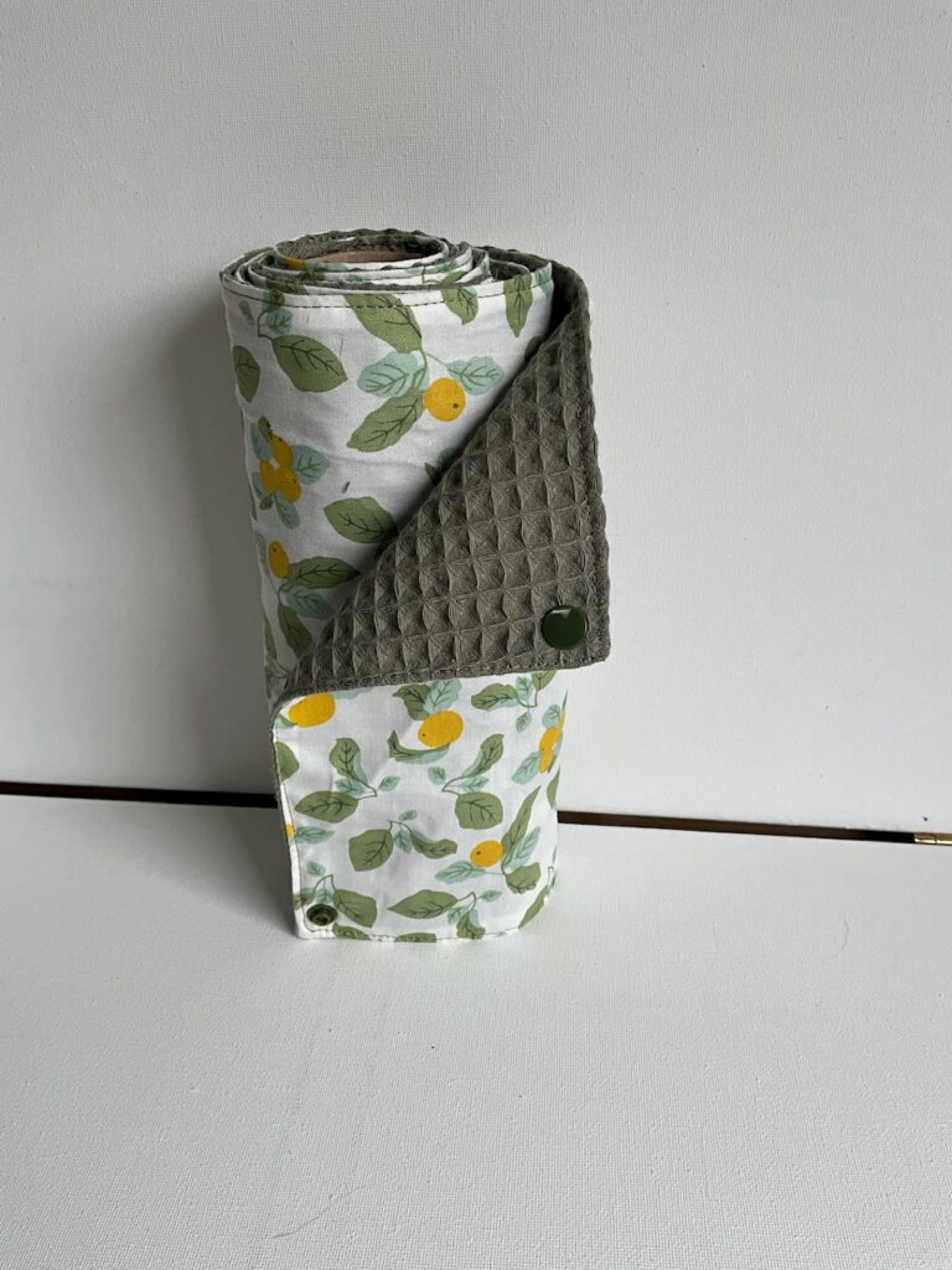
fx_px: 1063
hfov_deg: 48.2
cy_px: 635
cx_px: 476
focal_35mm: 29
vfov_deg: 61.7
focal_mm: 3
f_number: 1.8
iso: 25
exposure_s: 1/446
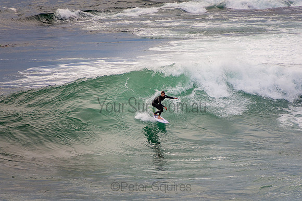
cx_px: 151
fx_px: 5034
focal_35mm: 600
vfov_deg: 2.3
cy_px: 100
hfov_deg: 3.4
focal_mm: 400
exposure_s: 1/800
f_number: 5.6
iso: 360
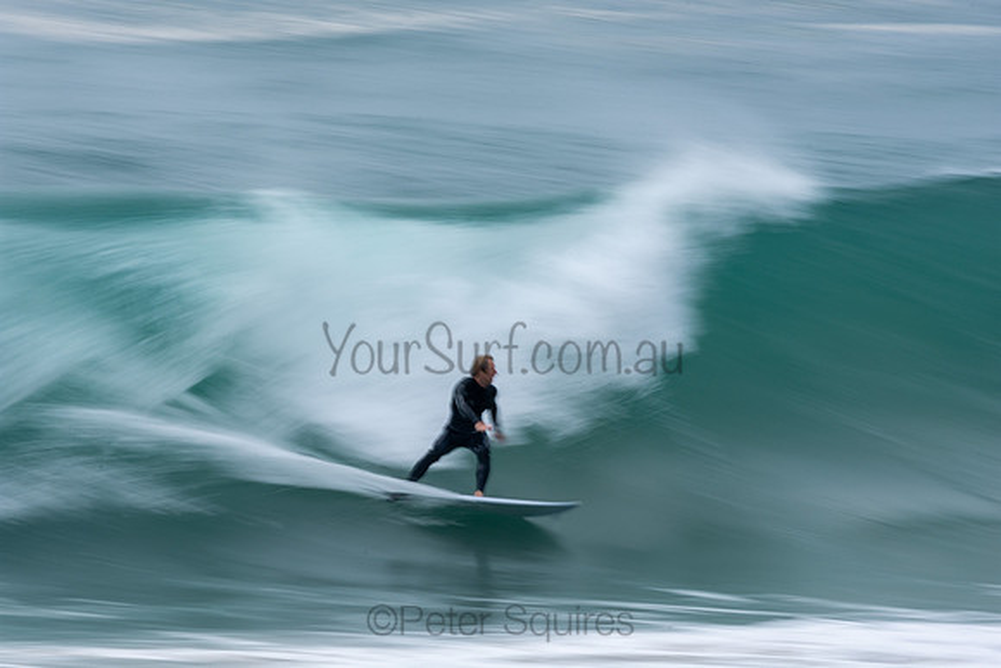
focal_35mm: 750
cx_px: 500
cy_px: 334
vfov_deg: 1.8
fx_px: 20858
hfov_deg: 2.7
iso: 100
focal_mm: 500
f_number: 25
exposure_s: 1/20
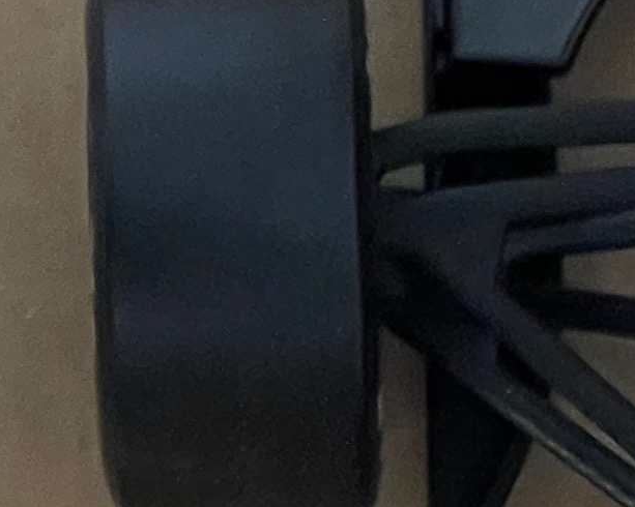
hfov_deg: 5.7
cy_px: 1535
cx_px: 1299
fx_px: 6275
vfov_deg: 4.4
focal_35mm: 334
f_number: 2
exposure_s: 1/33
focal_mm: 6
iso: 800
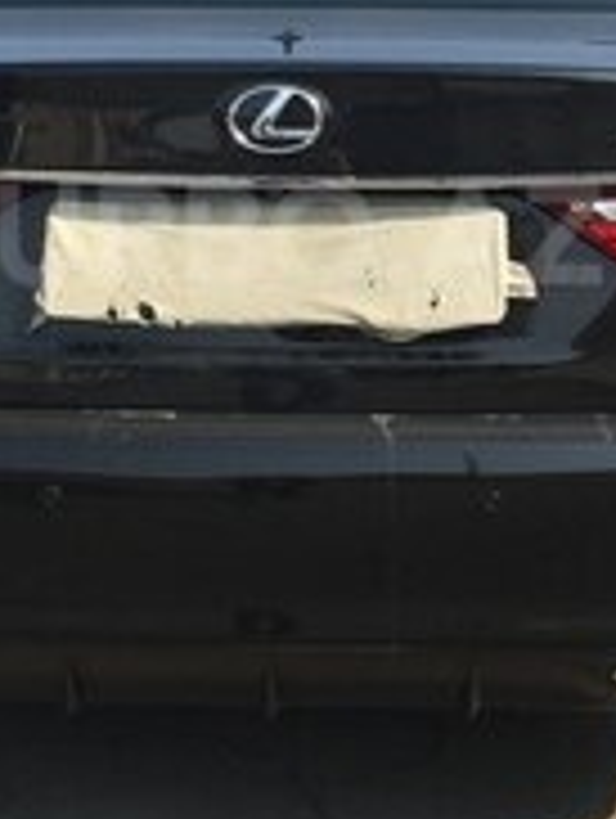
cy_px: 234
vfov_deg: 24.5
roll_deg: -0.3
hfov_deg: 18.7
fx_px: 1870
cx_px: 256
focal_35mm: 79
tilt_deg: -7.5
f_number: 2.2
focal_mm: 4.15
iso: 32
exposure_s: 1/1412
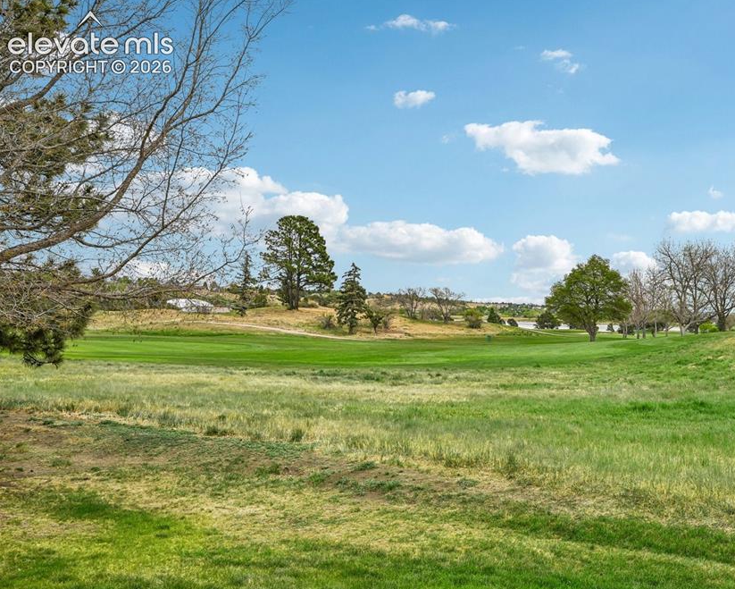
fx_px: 762
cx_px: 456
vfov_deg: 42.2
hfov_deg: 51.0
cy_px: 299
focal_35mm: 35
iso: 64
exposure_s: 1/60
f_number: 11
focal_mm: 30
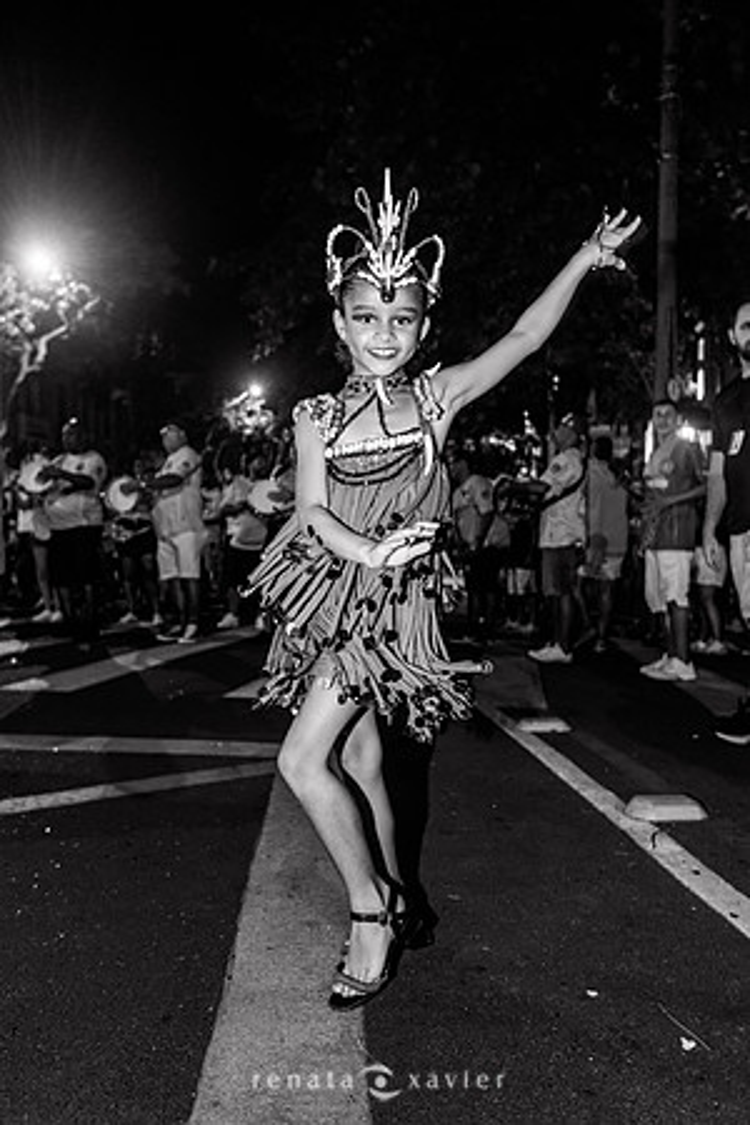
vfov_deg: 63.7
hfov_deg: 45.0
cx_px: 375
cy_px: 562
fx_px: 906
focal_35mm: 29
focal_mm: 29
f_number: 4
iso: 800
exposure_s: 1/60
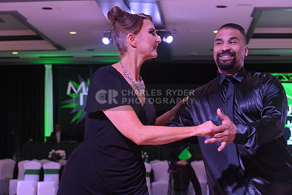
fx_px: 568
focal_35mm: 70
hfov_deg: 28.8
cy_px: 98
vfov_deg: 19.5
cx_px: 146
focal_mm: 70
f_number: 7.1
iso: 5000
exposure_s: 1/400
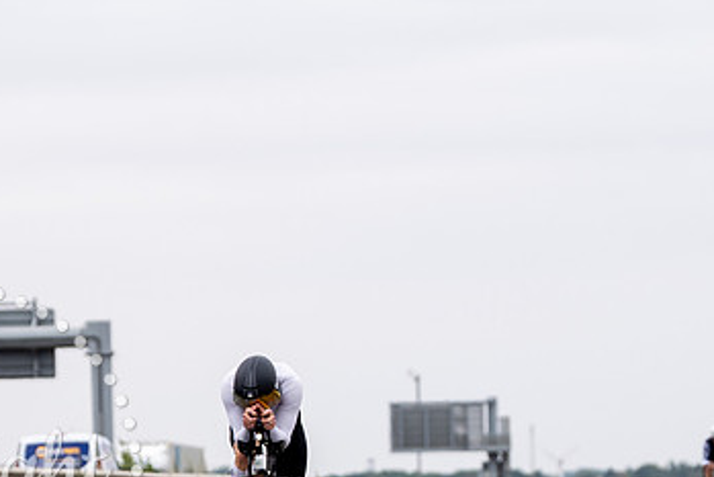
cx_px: 244
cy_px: 837
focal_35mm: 442
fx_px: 8770
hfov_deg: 4.7
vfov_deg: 3.1
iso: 100
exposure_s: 1/800
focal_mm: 115
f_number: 3.2
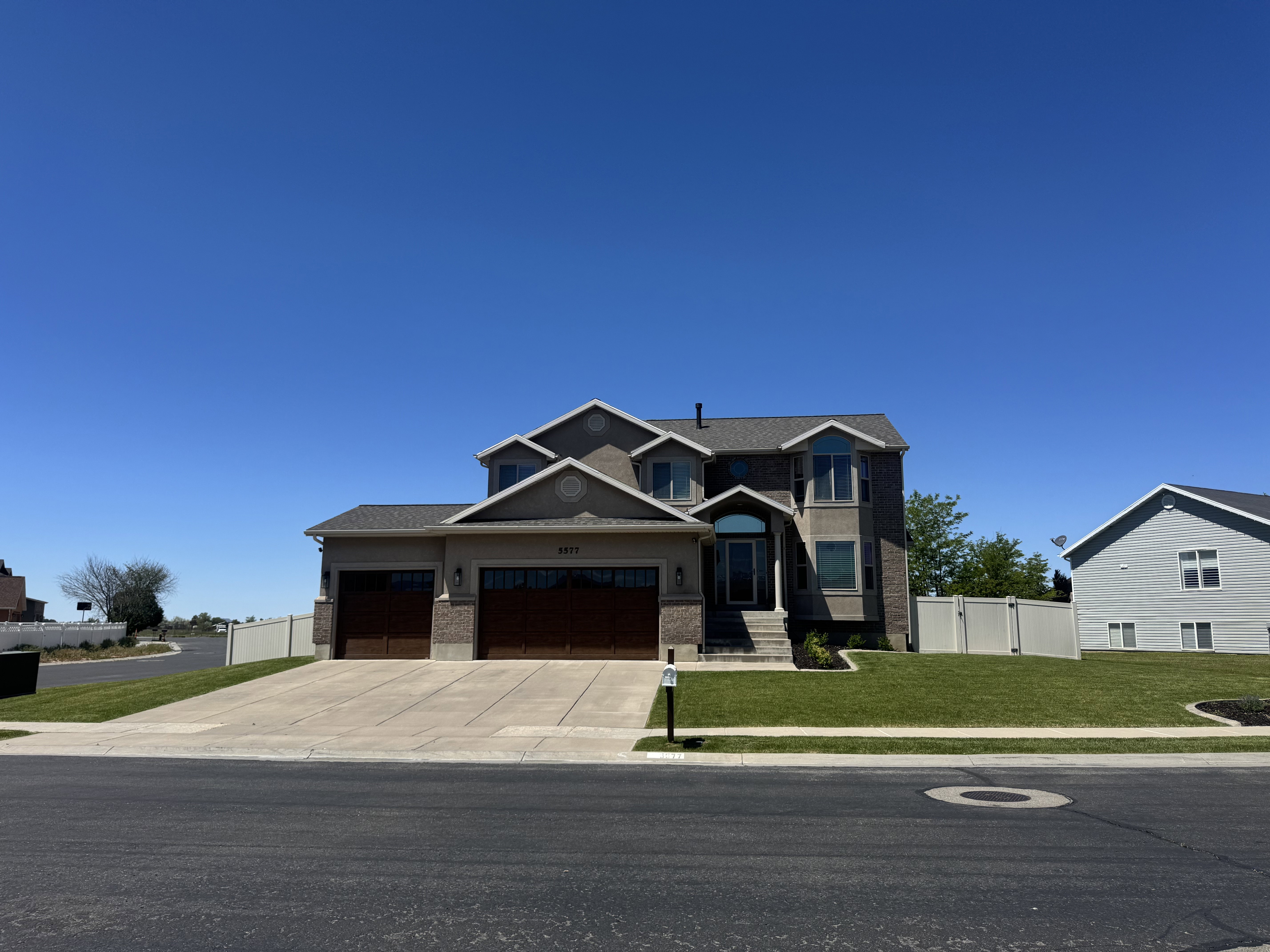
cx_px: 635
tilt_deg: +9.4
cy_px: 476
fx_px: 881
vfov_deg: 56.8
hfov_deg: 71.6
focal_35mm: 24
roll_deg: -0.5
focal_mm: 6.76
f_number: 1.78
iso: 80
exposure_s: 1/5348
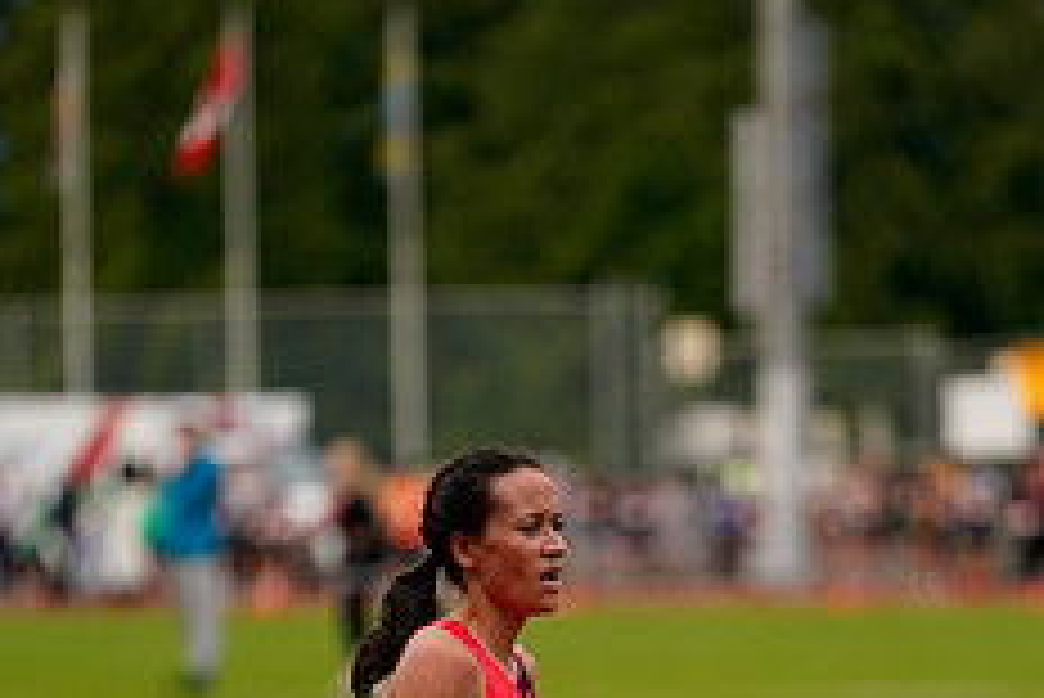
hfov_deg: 5.3
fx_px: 11259
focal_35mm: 388
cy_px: 865
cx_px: 639
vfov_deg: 3.5
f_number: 2.8
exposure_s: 1/2000
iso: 1600
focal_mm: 200
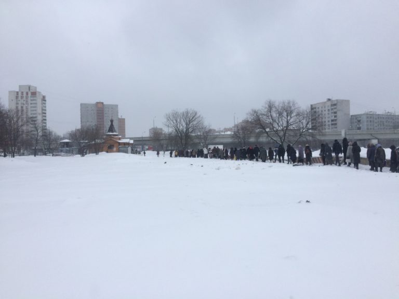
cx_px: 200
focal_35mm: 29
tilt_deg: -0.5
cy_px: 150
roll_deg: +1.7
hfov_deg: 61.7
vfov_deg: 48.2
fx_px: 334
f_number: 2.2
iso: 32
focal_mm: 4.15
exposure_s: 1/570
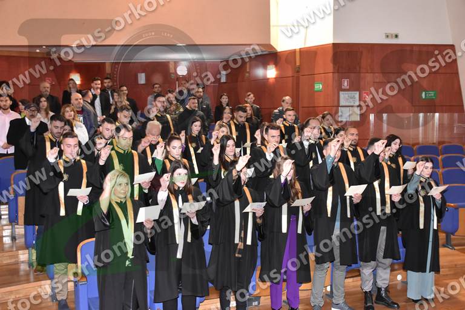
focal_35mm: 40
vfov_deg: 33.0
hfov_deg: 47.9
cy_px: 155
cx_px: 232
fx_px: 523
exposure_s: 1/125
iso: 2500
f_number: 5
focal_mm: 27
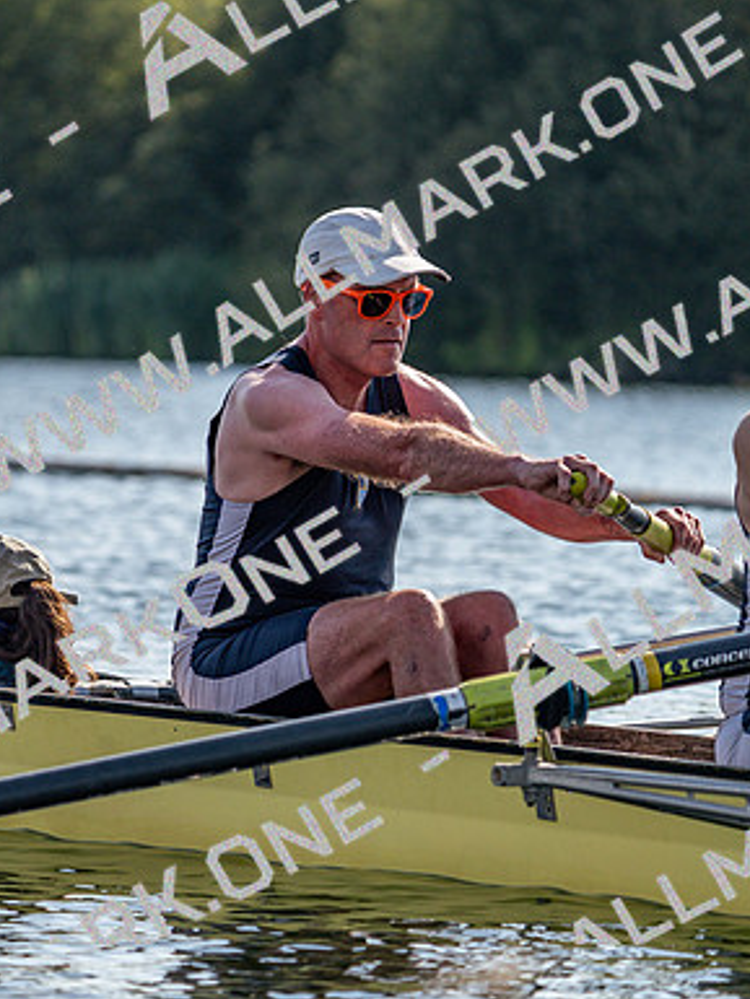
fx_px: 8373
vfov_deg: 6.8
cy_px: 500
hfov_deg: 5.1
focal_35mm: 290
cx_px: 283
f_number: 5.6
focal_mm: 200
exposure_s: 1/1600
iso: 200
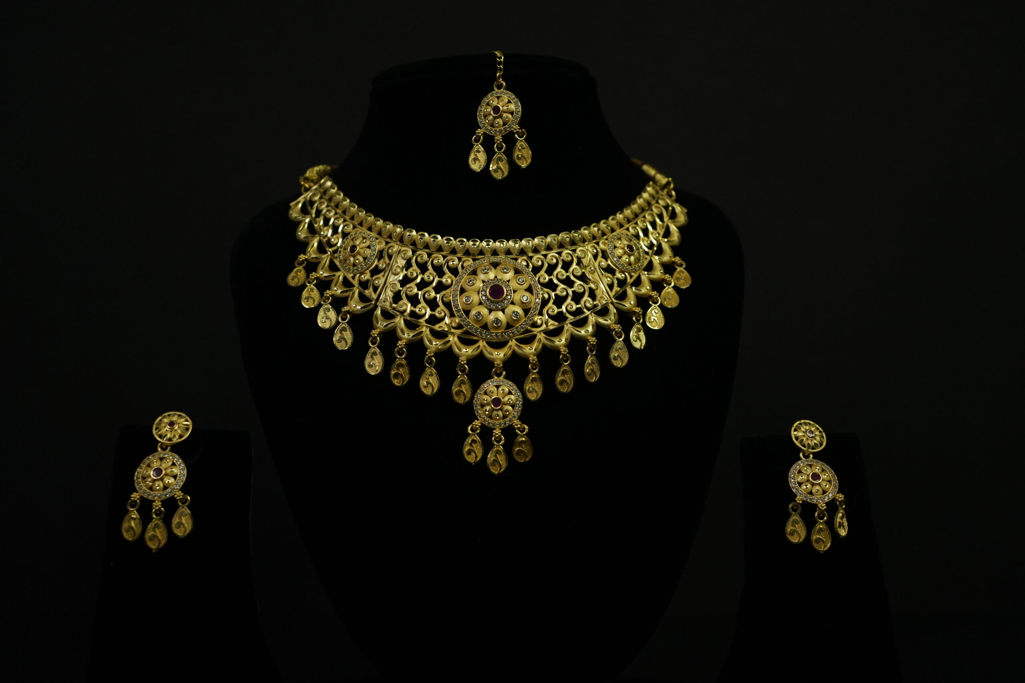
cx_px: 512
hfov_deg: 54.4
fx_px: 997
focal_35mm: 35
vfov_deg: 37.9
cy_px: 342
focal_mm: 35
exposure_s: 1/200
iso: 2500
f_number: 5
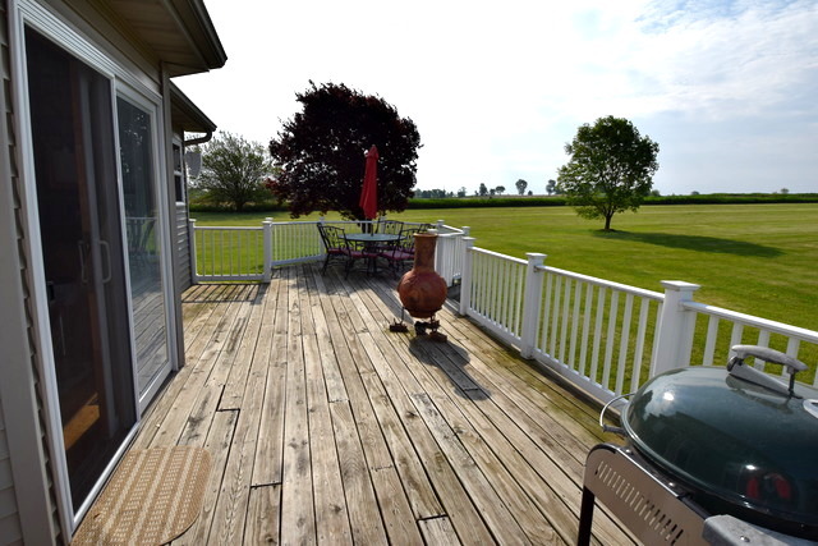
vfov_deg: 67.4
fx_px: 409
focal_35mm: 18
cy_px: 273
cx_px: 409
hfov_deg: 90.0
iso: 100
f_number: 16
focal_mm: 12
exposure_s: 1/200
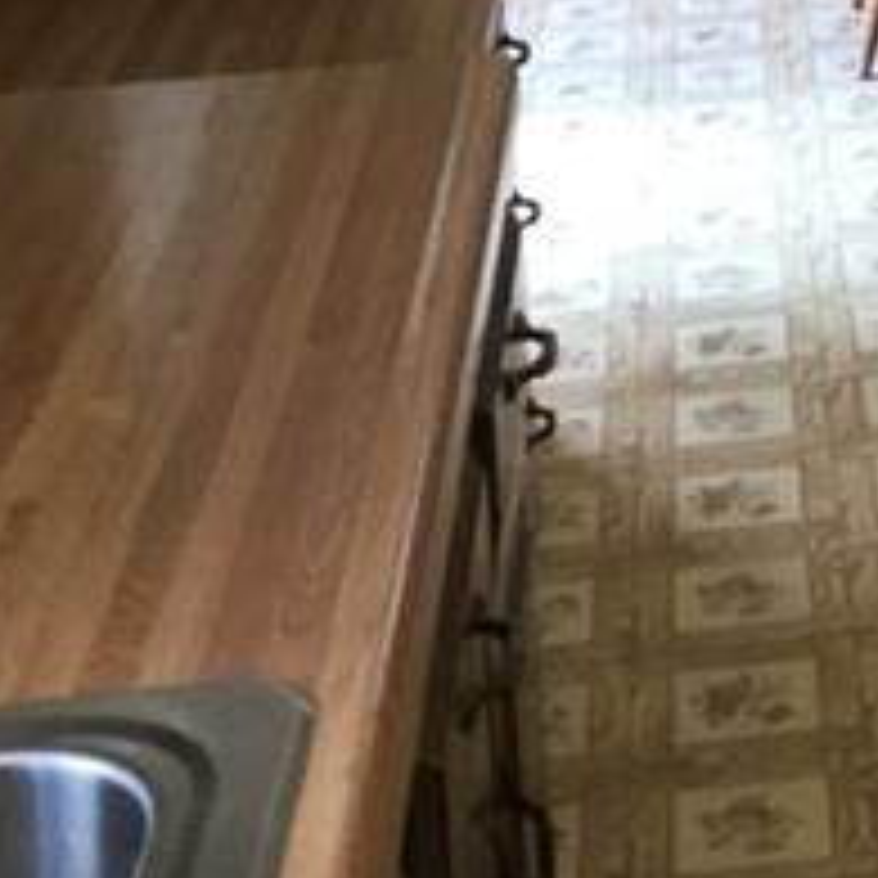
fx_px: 3099
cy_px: -513
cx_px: 1171
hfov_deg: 15.3
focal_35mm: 108
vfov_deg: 14.8
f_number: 2.4
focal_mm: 3.3
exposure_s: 1/30
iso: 25
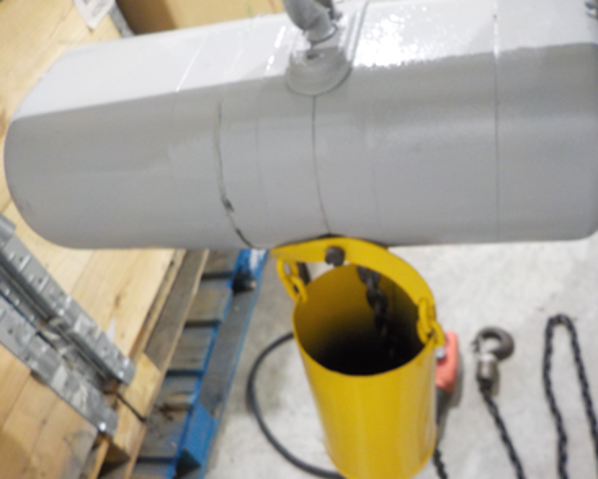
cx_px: 320
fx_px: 567
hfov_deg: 55.6
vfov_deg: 45.8
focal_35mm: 32
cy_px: 244
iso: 400
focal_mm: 4.1
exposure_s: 1/15
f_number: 3.3
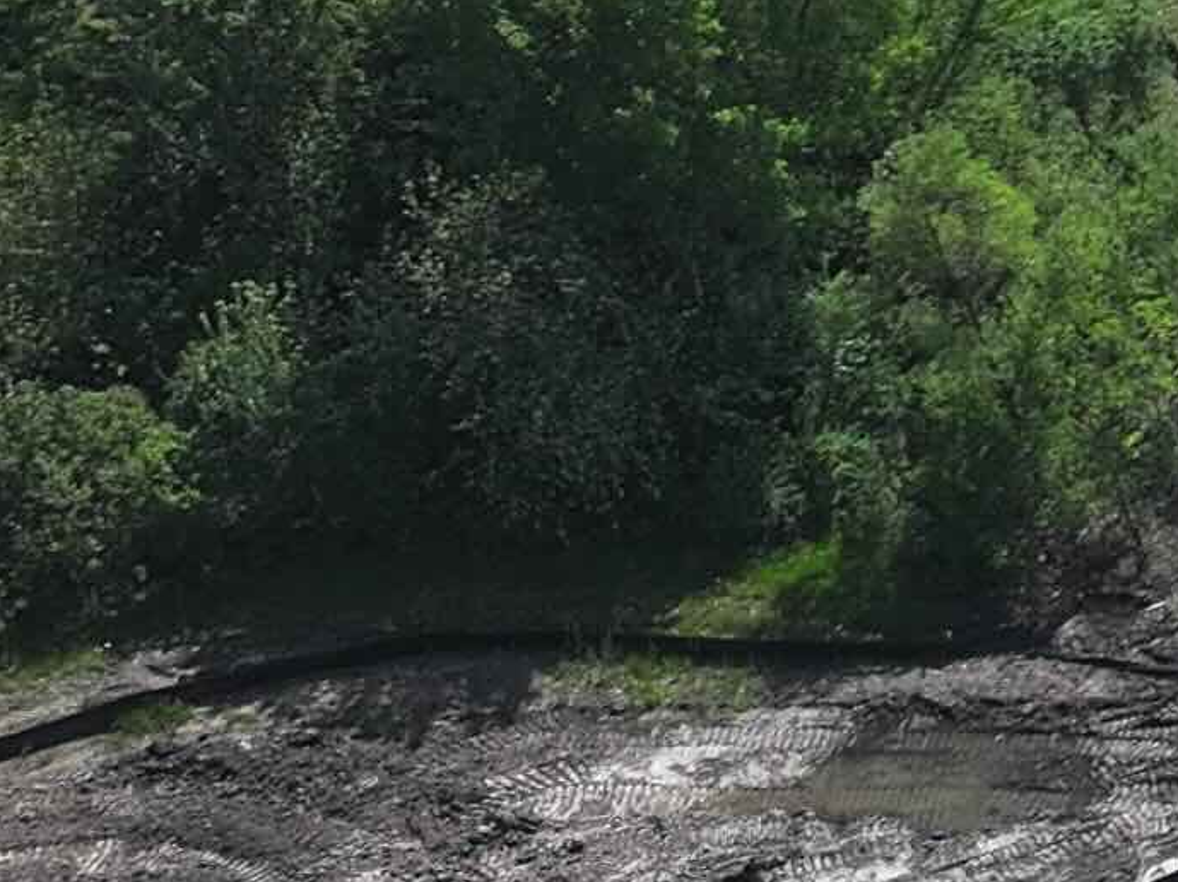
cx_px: 3059
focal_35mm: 184
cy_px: -562
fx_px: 6258
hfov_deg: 9.3
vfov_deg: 7.9
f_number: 2.8
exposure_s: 1/2000
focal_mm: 12.29
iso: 130
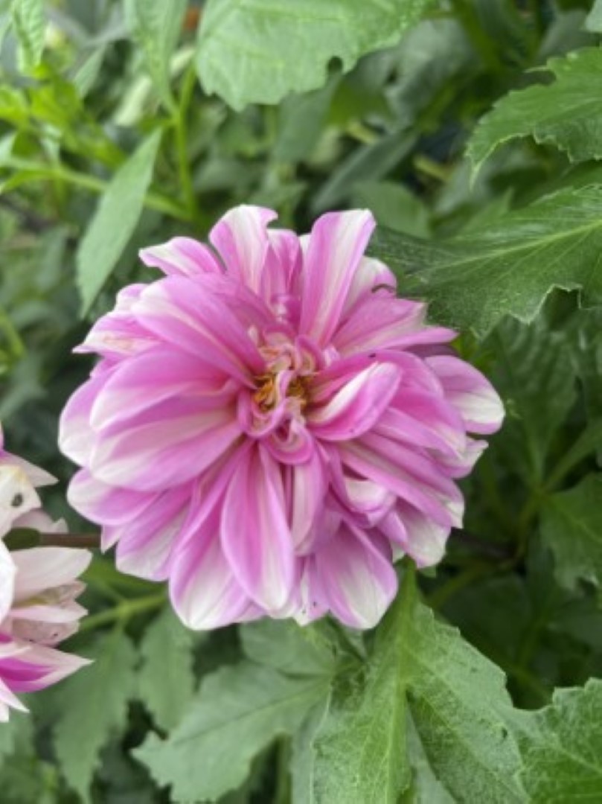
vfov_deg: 67.3
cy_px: 402
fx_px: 603
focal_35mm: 26
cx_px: 301
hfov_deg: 53.0
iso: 40
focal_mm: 5.1
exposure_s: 1/122
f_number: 1.6
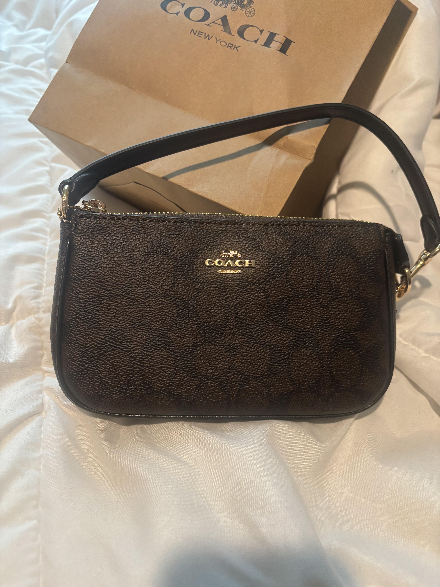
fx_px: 441
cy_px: 294
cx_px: 220
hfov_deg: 53.1
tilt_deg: -46.5
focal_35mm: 26
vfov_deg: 67.3
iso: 320
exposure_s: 1/60
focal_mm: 5.96
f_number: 1.6
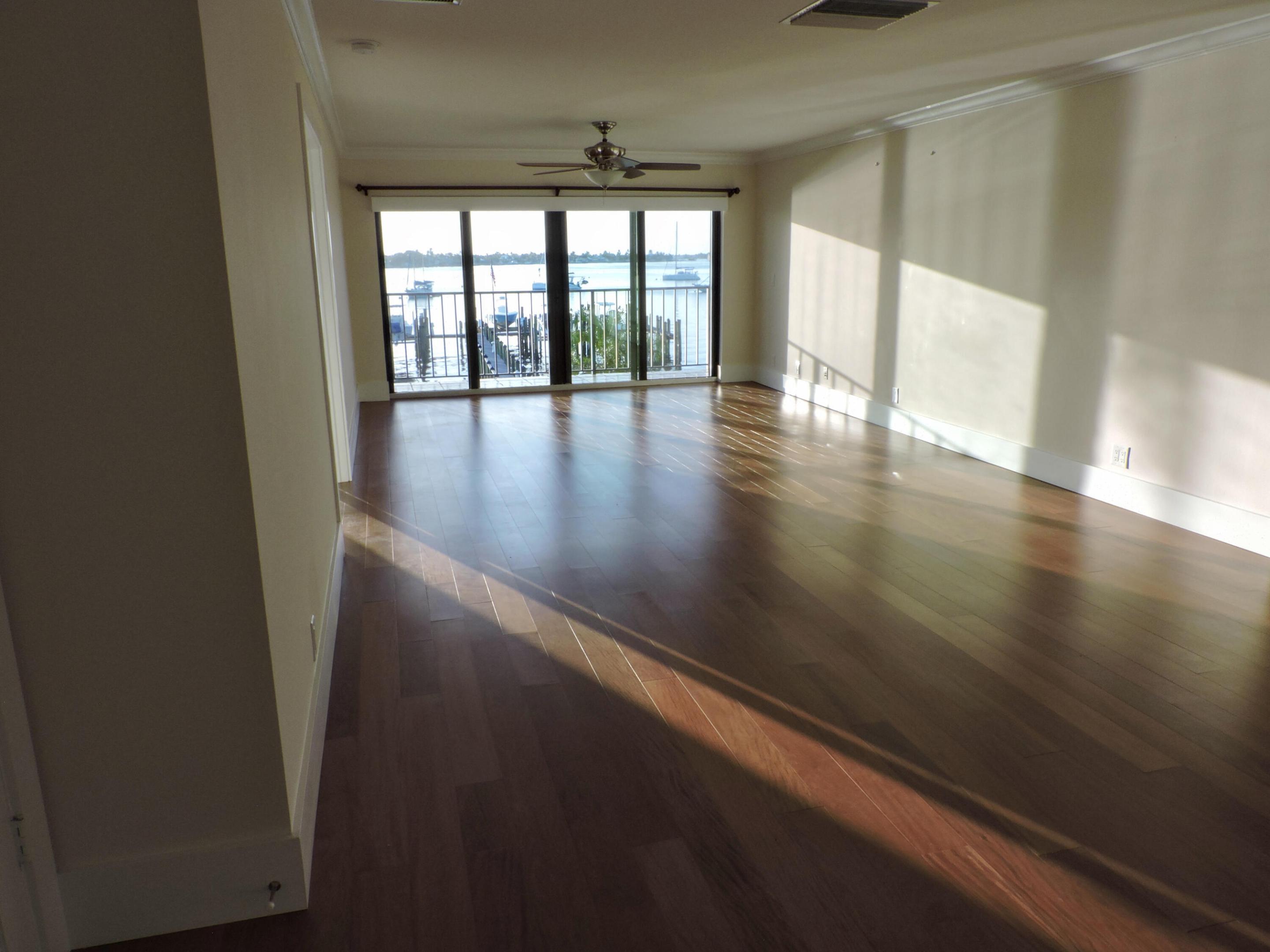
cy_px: 476
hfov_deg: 71.6
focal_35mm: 24
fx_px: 880
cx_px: 635
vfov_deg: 56.8
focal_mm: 4.3
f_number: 7.4
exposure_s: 1/25
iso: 100
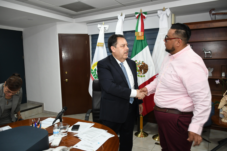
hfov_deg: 67.4
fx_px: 170
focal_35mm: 27
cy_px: 76
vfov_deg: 47.9
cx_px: 114
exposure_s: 1/100
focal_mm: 18
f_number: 3.5
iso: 1000
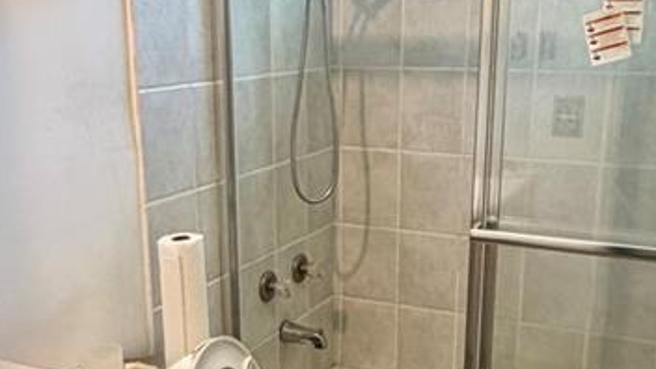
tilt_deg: -14.4
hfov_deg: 39.8
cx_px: 304
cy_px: 289
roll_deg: -0.4
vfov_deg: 22.8
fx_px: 905
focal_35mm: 52
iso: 250
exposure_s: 1/60
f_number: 2.2
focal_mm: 2.22
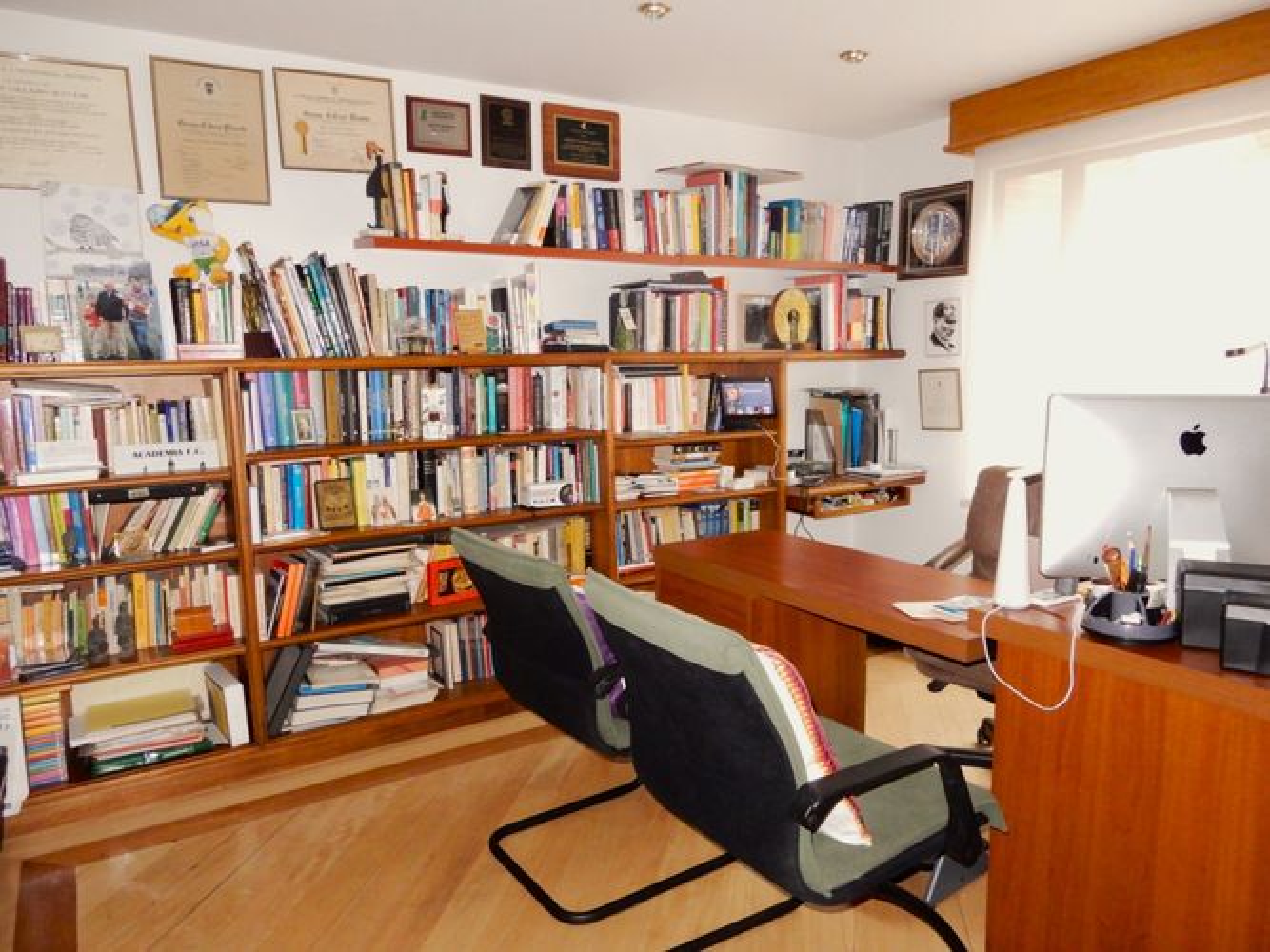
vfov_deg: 56.8
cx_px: 635
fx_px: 880
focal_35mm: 24
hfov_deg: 71.6
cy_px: 476
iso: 800
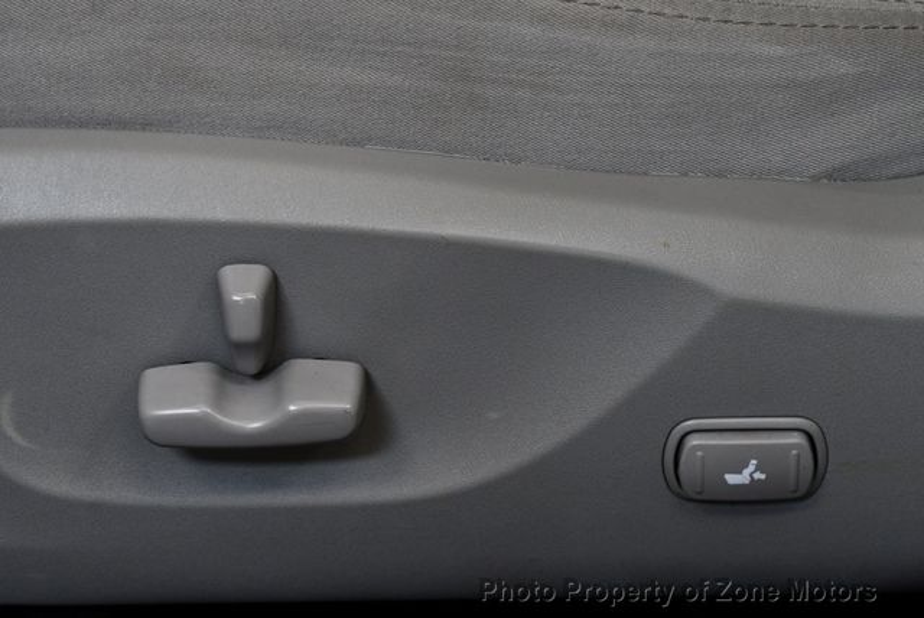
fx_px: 2826
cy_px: 309
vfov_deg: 12.5
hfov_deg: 18.6
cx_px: 462
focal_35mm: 110
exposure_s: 1/125
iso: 1100
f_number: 5.6
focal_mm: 55
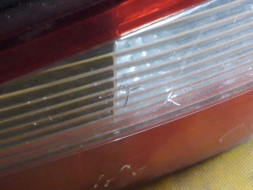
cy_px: 95
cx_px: 126
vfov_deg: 51.4
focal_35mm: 27
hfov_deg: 65.3
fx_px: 197
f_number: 1.9
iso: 320
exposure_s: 1/25
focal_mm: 3.6
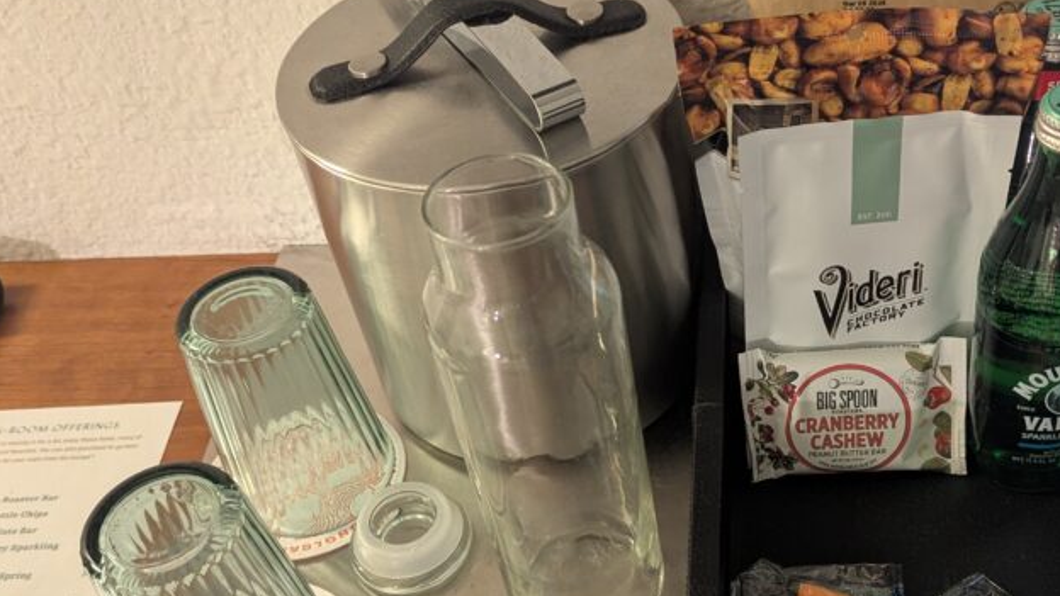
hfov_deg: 46.9
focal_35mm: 43
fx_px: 1209
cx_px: 674
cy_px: 361
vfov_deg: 27.6
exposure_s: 1/40
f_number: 1.85
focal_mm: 6.81
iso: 670
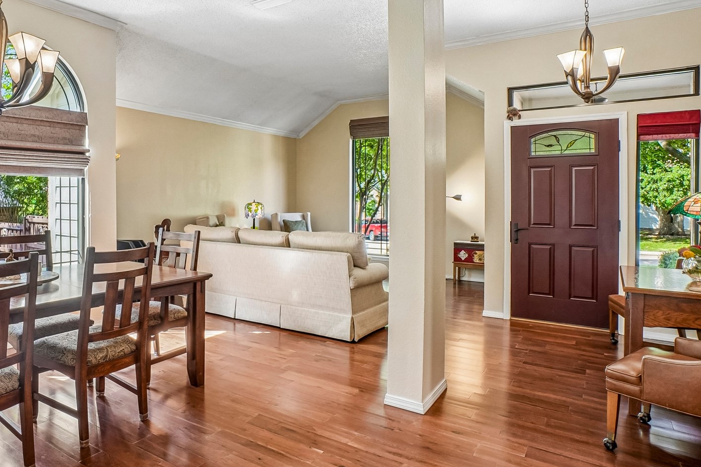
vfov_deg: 54.9
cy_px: 200
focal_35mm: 23
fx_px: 448
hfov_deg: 73.9
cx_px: 237
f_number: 8
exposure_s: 1/15
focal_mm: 10
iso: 400
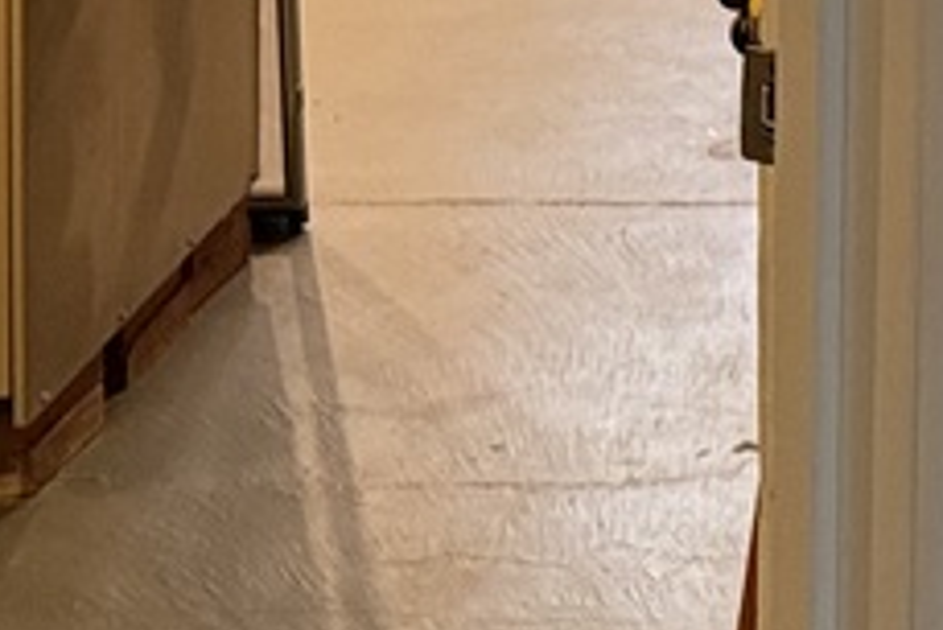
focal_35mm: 157
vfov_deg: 8.2
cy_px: -811
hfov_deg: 11.6
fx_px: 4115
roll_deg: -1.3
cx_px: 1952
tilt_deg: -4.1
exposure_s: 1/60
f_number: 1.78
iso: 400
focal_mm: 6.76
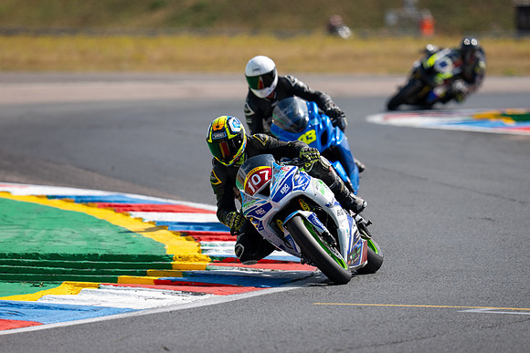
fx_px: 6315
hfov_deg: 4.8
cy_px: 164
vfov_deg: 3.2
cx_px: 284
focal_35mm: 429
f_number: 4
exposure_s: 1/500
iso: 50
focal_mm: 400
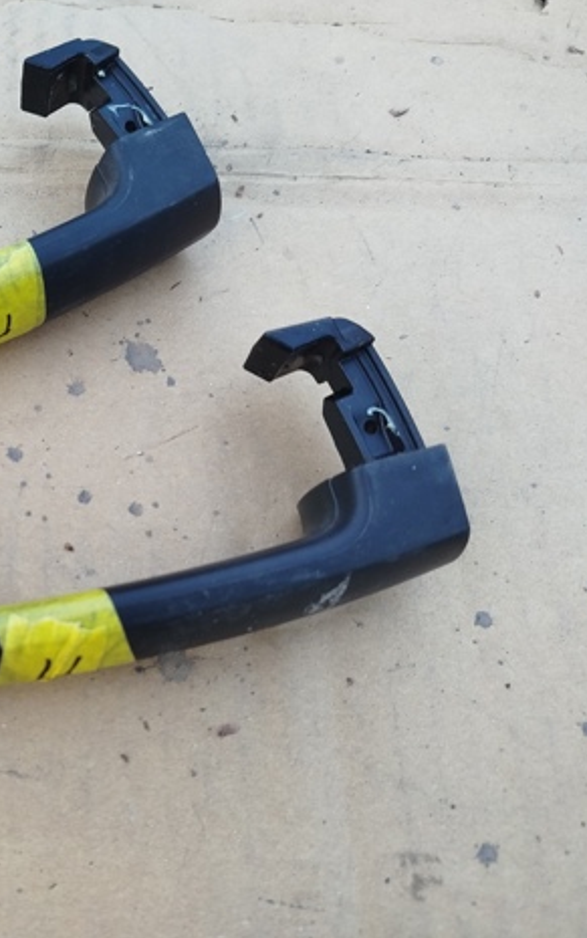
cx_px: 0
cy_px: 456
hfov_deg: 33.3
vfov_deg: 55.3
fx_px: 895
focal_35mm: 35
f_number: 1.7
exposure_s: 1/33
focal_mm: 5.31
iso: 500
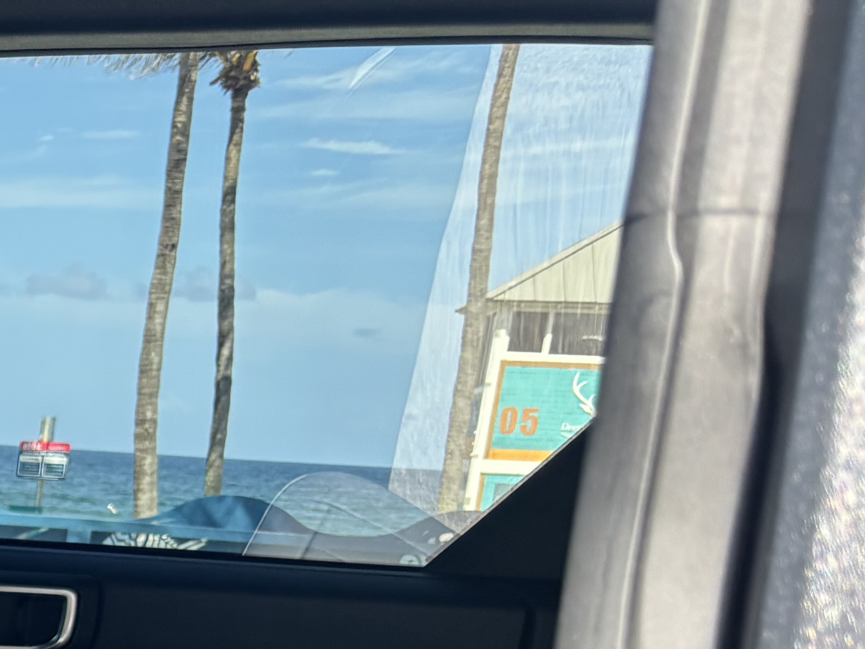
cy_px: 1032
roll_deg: -3.9
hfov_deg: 17.8
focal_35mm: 92
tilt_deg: -15.0
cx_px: -616
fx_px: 2299
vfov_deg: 14.7
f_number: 1.6
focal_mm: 5.96
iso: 40
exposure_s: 1/210
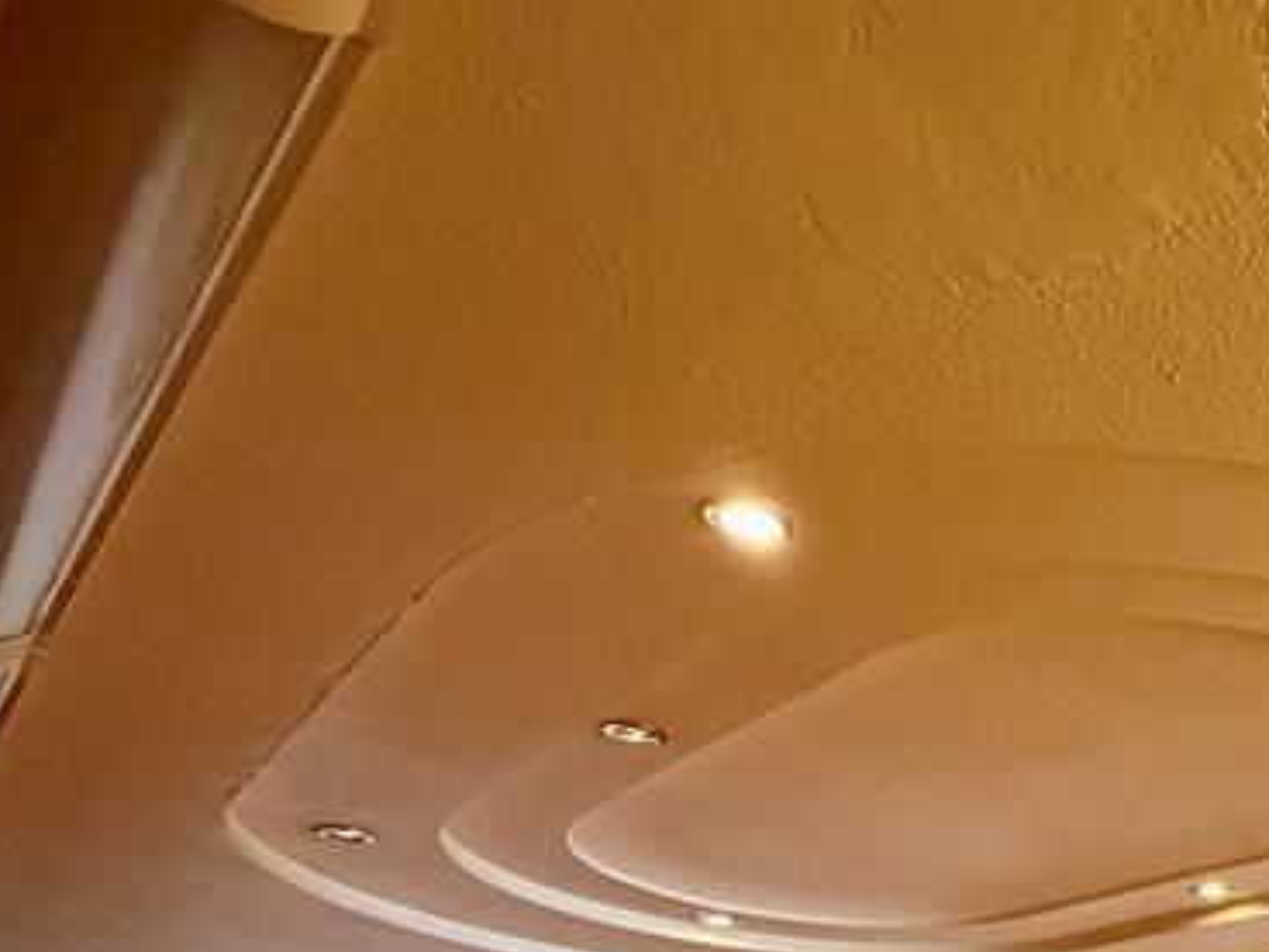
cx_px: 1345
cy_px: 1269
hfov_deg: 40.2
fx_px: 1430
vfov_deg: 29.1
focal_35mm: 39
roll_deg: +0.0
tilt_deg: -0.4
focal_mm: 2.22
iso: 1000
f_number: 2.2
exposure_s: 1/60
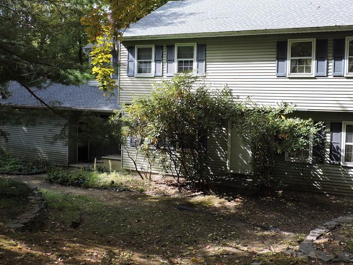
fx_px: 337
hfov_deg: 55.1
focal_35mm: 33
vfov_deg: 42.8
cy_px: 110
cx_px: 207
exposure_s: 1/200
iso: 100
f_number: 3
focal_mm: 4.3
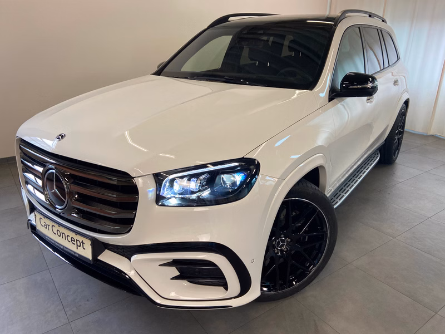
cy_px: 167
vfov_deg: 53.1
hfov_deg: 67.3
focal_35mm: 26
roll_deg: +0.0
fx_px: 334
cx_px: 222
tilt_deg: -23.0
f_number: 1.8
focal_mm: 4.25
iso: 100
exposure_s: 1/100
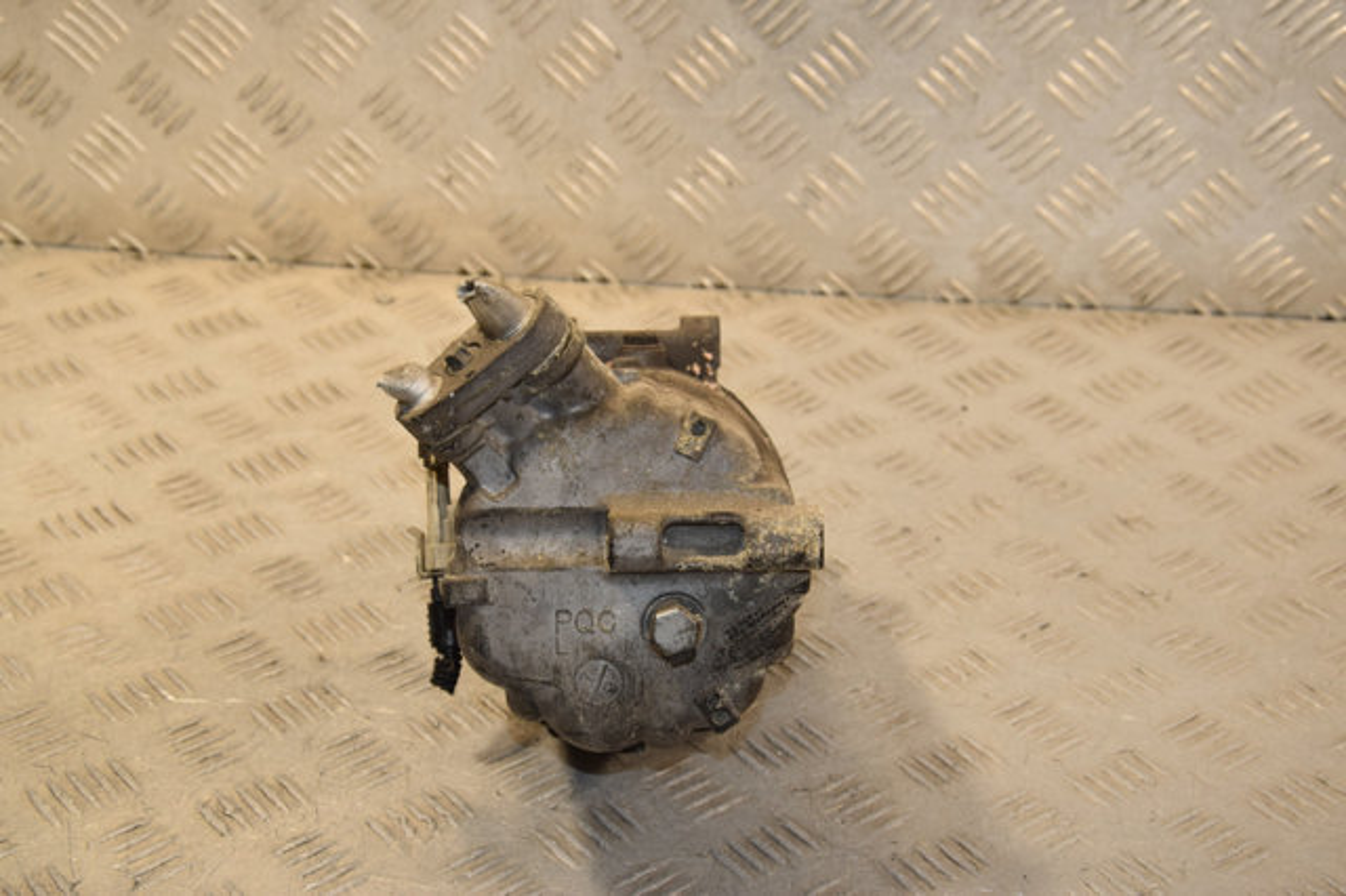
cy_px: 448
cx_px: 673
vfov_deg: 18.9
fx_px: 2690
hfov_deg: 28.1
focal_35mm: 72
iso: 800
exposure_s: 1/200
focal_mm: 48
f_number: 8
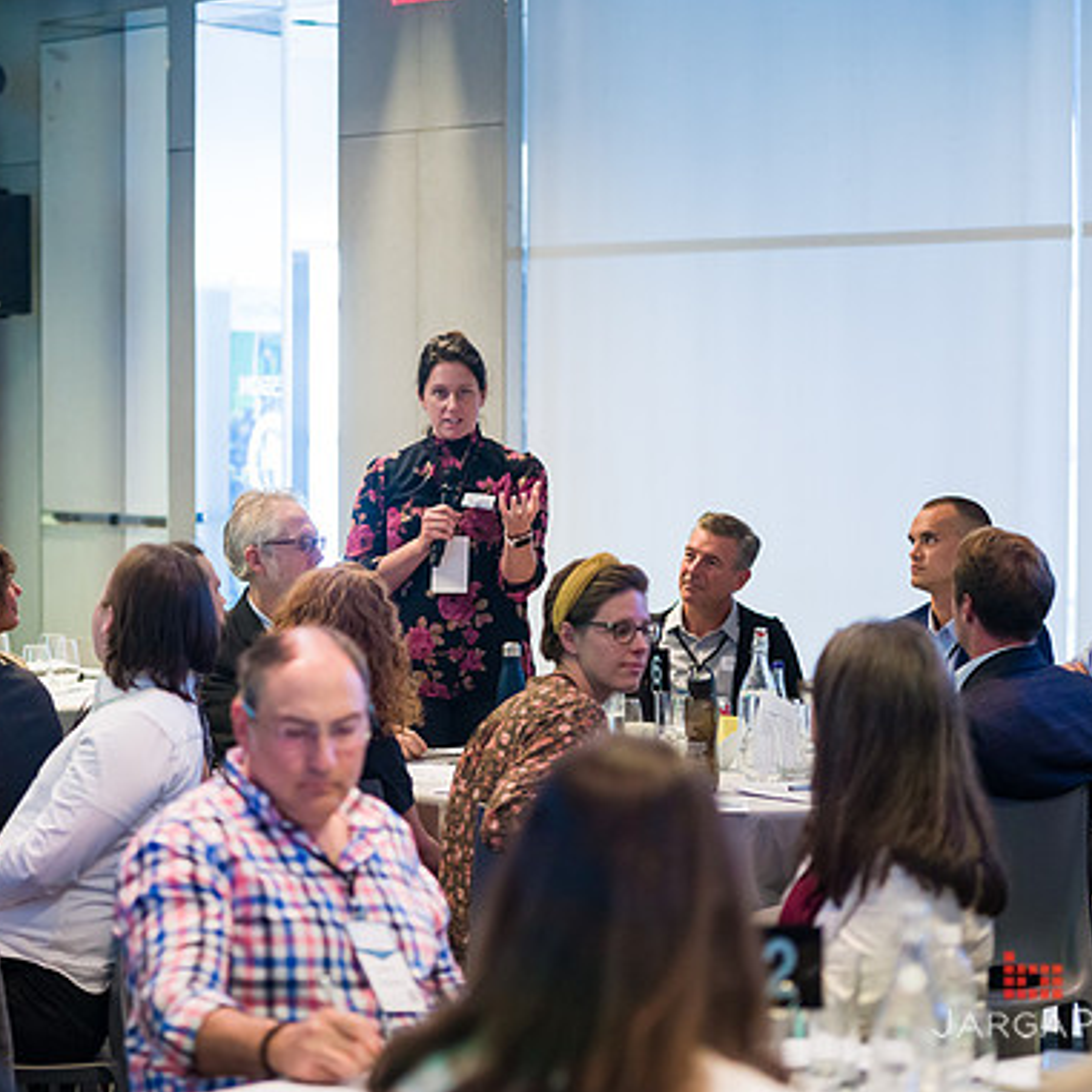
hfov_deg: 15.7
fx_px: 3962
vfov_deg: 15.7
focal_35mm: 111
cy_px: 547
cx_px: 377
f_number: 3.2
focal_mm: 85
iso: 3200
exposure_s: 1/200
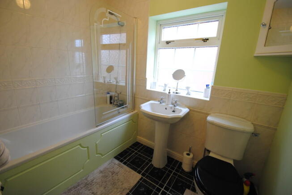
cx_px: 146
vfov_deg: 77.5
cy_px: 98
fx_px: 122
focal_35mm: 15
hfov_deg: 100.3
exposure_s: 1/13
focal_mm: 10
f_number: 3.5
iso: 400
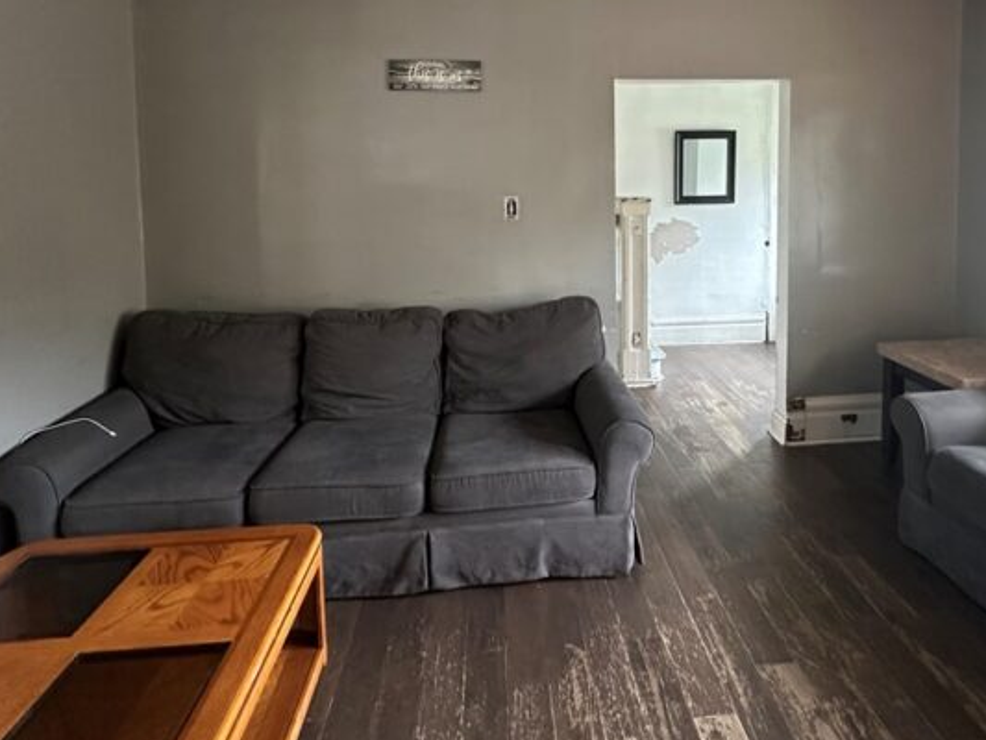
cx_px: 548
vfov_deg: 61.0
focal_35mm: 21
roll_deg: +1.0
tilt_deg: -2.1
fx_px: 598
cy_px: 215
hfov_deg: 78.7
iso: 500
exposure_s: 1/60
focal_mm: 2.22
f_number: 2.2
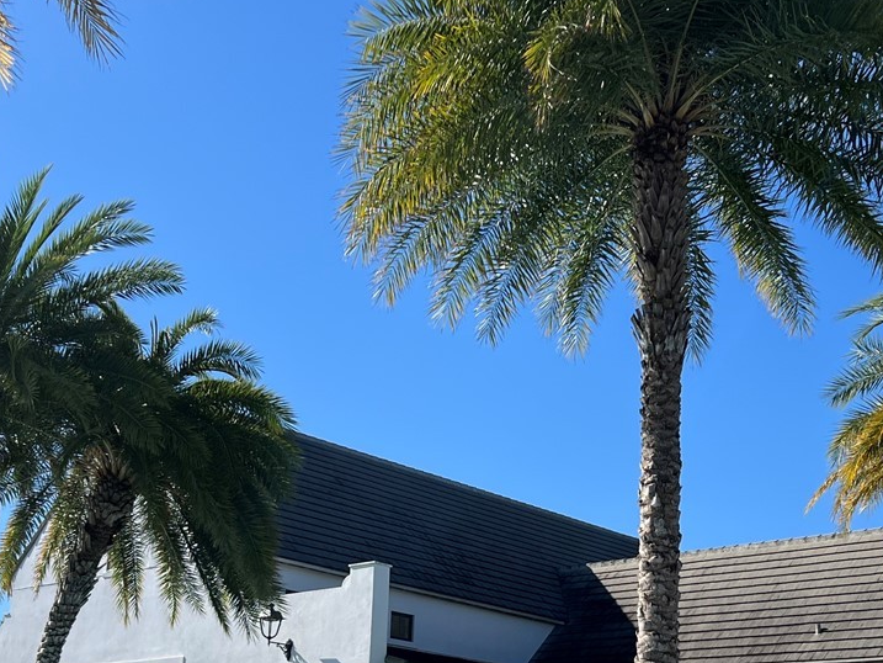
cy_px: 546
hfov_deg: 33.2
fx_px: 1480
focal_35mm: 58
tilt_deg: +11.3
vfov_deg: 24.8
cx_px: 463
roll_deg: -1.9
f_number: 1.5
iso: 50
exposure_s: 1/4115
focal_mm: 5.7
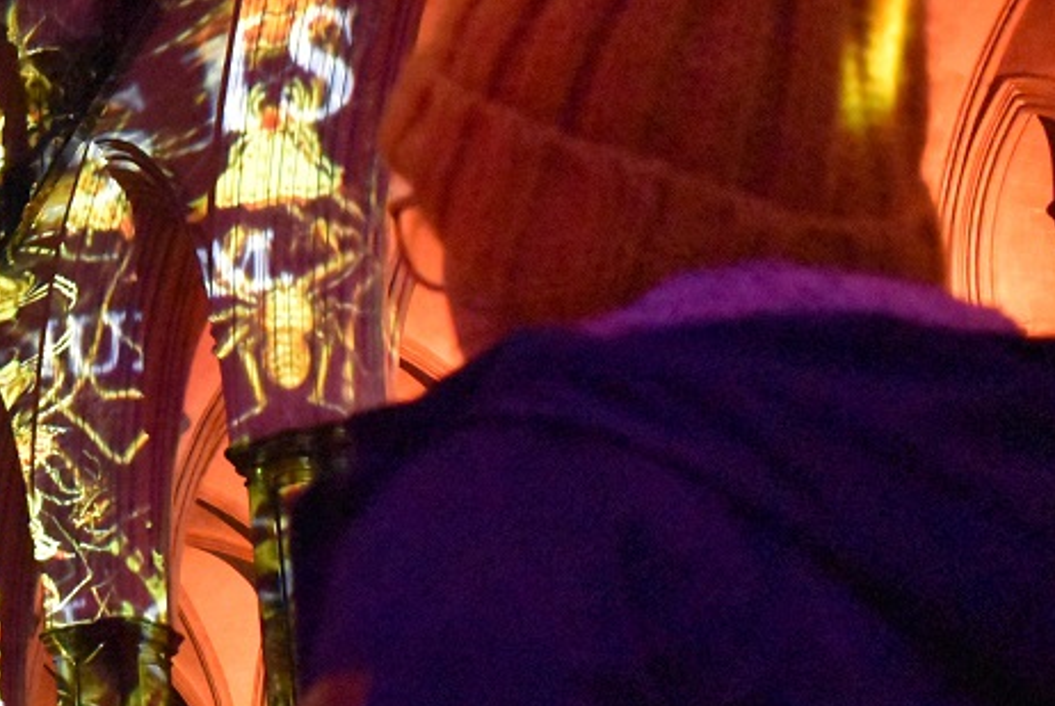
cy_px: 363
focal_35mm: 70
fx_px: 2053
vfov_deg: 19.5
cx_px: -305
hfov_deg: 25.1
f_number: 3.5
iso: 12800
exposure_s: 1/15
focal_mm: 18
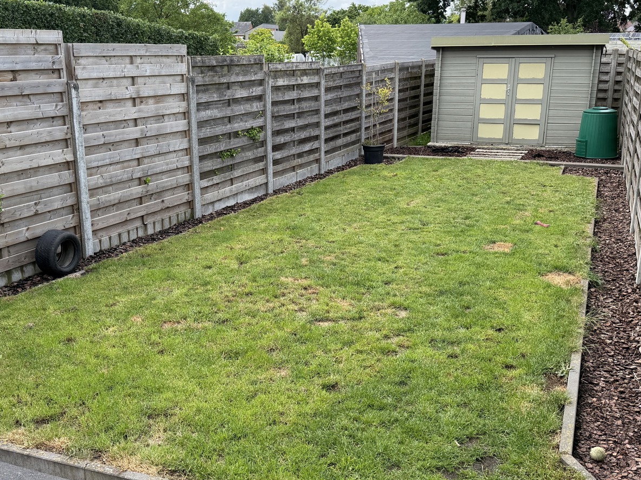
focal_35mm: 39
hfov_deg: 47.8
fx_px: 722
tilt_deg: -16.1
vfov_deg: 36.8
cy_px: 258
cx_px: 294
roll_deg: +0.2
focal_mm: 6.76
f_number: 1.78
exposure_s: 1/1230
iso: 100
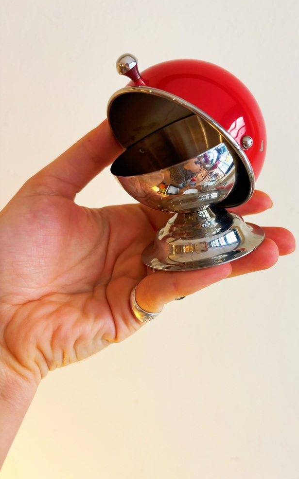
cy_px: 236
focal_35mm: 28
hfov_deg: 44.3
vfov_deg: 66.5
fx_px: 365
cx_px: 182
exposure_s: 1/100
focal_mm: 5.96
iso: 125
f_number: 1.6
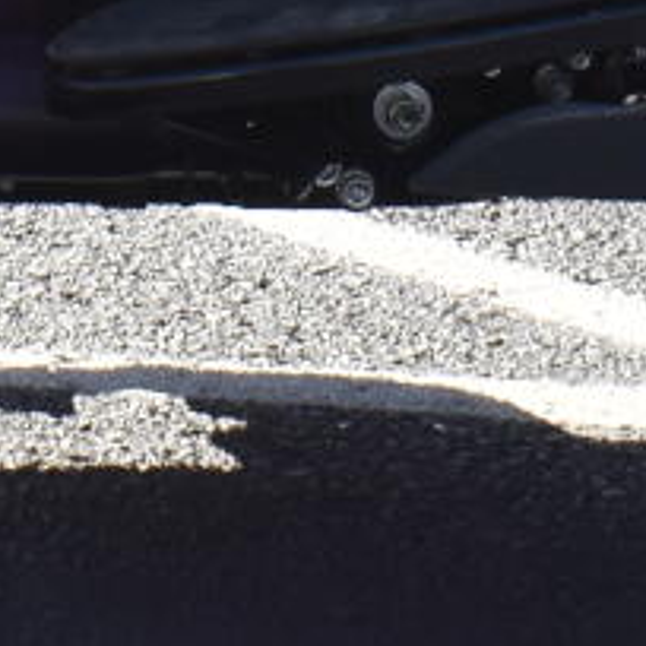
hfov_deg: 5.1
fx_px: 7119
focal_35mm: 337
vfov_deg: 5.0
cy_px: -1012
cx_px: -589
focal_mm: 27
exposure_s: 1/400
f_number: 10
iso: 400
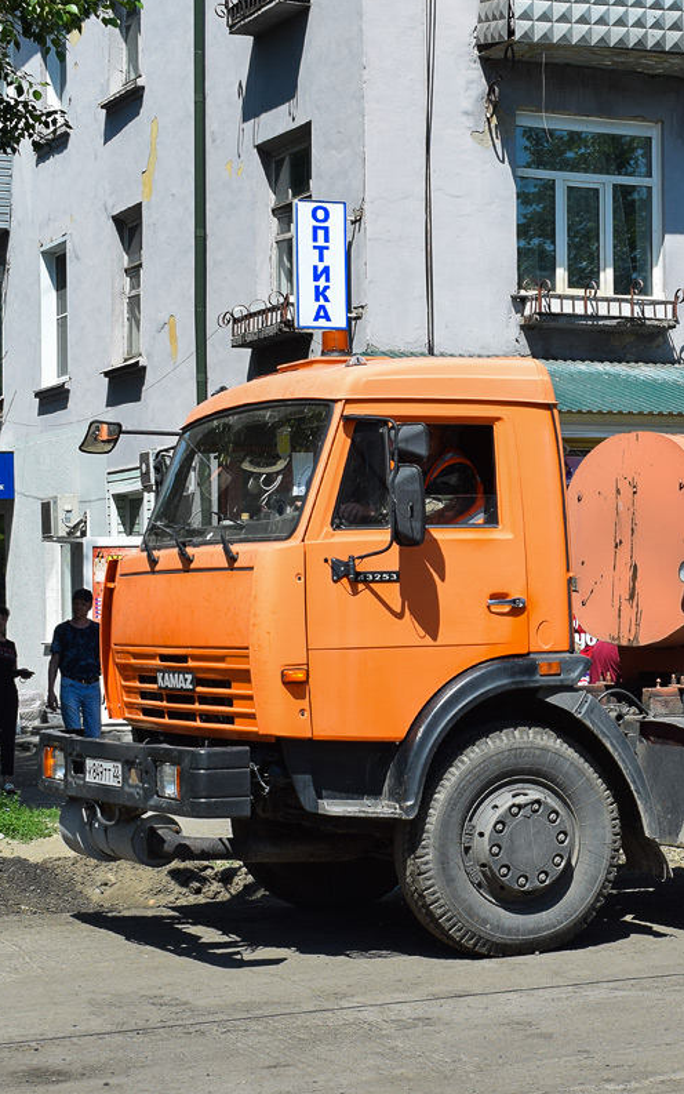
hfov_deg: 17.1
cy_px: 544
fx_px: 2206
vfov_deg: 27.8
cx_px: 743
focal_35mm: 74
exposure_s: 1/320
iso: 200
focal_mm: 32
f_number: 9
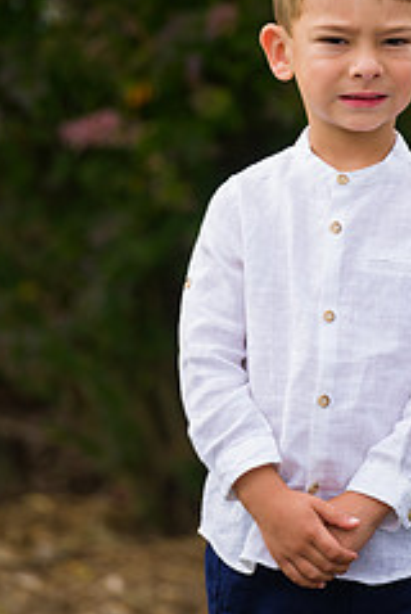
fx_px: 6420
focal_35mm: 376
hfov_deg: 3.7
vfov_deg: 5.5
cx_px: 370
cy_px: 146
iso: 200
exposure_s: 1/640
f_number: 4
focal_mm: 200
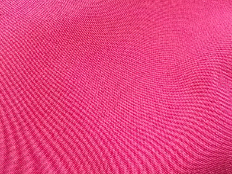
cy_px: 87
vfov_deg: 46.8
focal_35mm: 30
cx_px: 116
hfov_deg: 60.0
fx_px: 201
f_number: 3.3
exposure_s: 1/60
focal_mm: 4.1
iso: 125
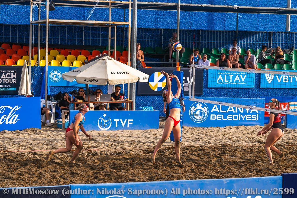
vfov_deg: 11.4
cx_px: 148
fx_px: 990
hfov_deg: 17.1
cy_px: 99
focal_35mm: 120
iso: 250
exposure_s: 1/800
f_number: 7.1
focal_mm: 120
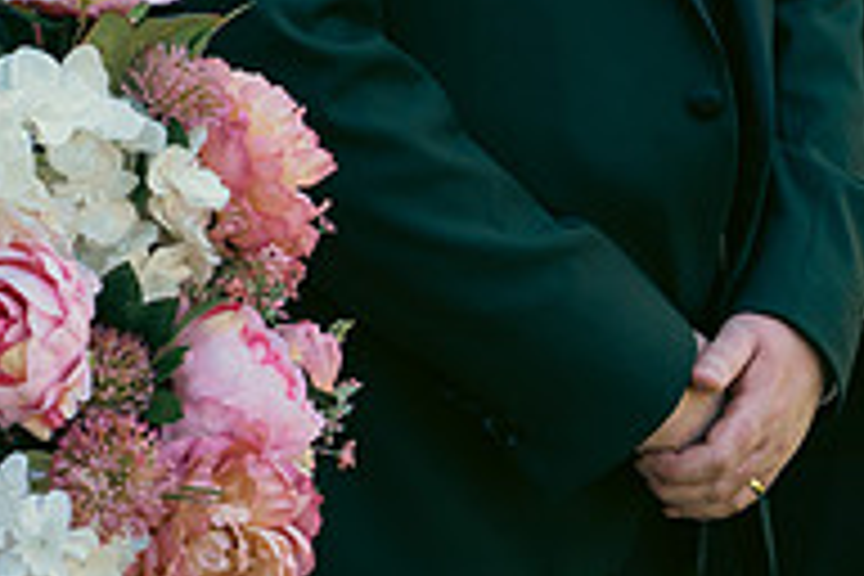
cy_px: -263
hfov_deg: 9.6
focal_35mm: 212
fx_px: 5088
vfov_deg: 6.4
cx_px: -122
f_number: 3.5
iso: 500
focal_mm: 70
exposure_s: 1/800
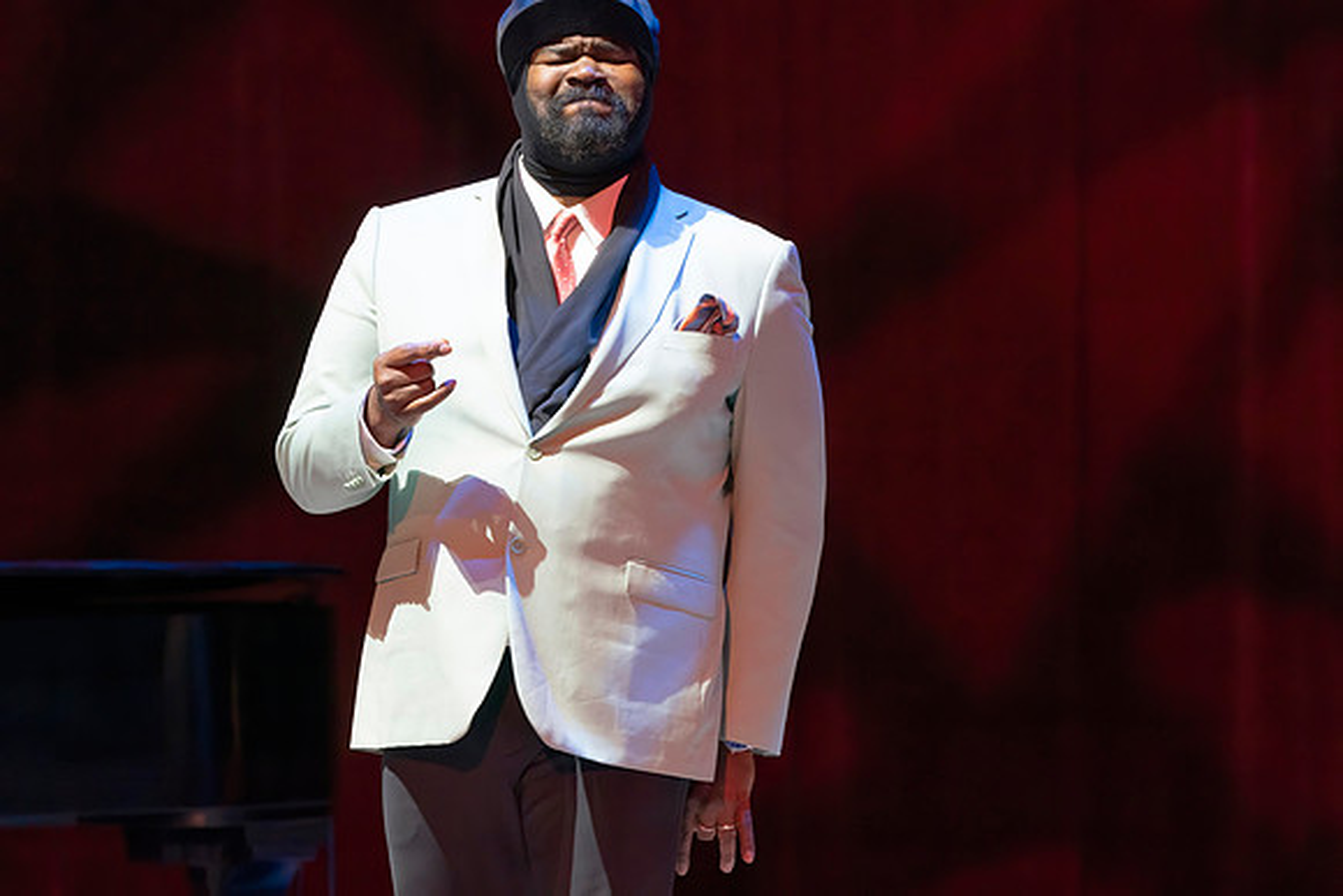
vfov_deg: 3.5
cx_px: 741
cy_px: 494
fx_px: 14857
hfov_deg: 5.2
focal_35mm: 398
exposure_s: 1/250
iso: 5000
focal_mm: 361
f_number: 7.1
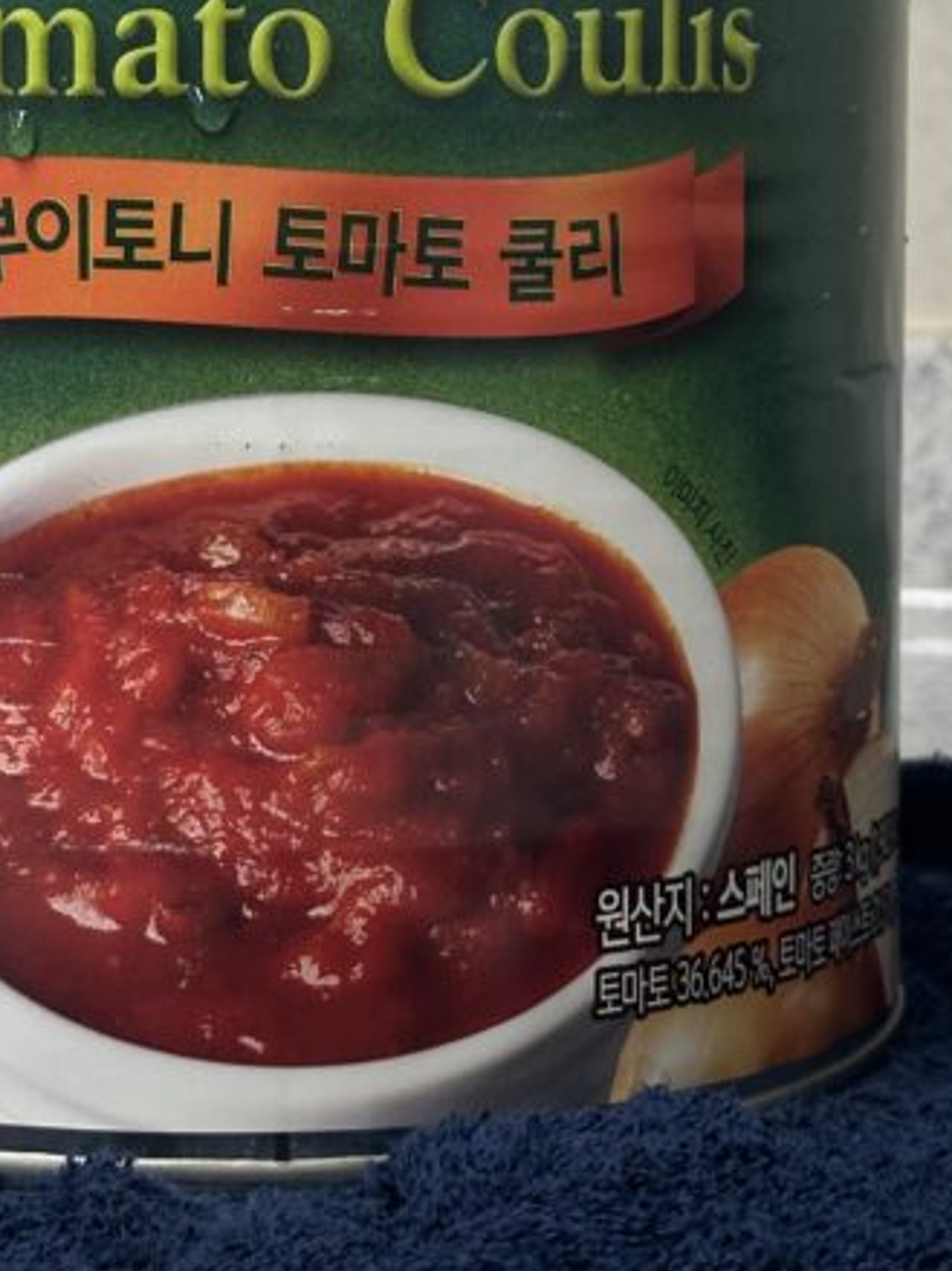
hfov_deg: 13.2
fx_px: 4109
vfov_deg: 17.4
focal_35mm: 112
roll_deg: -0.3
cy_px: 220
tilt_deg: -2.9
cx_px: 301
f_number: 1.78
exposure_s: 1/120
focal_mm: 6.86
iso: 100
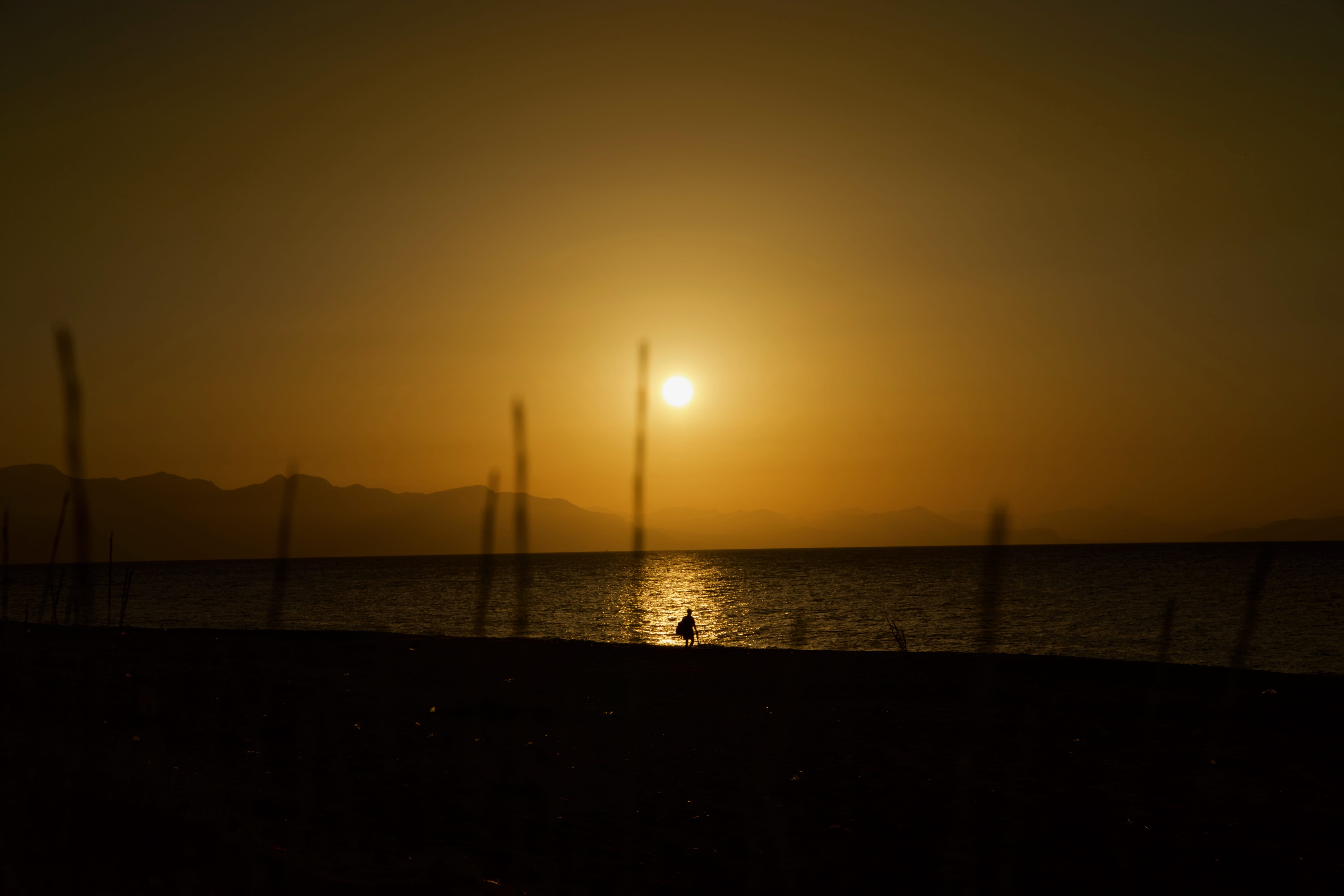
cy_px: 448
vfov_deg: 19.5
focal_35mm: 70
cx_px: 672
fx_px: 2613
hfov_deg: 28.8
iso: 100
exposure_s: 1/3200
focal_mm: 70
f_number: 10
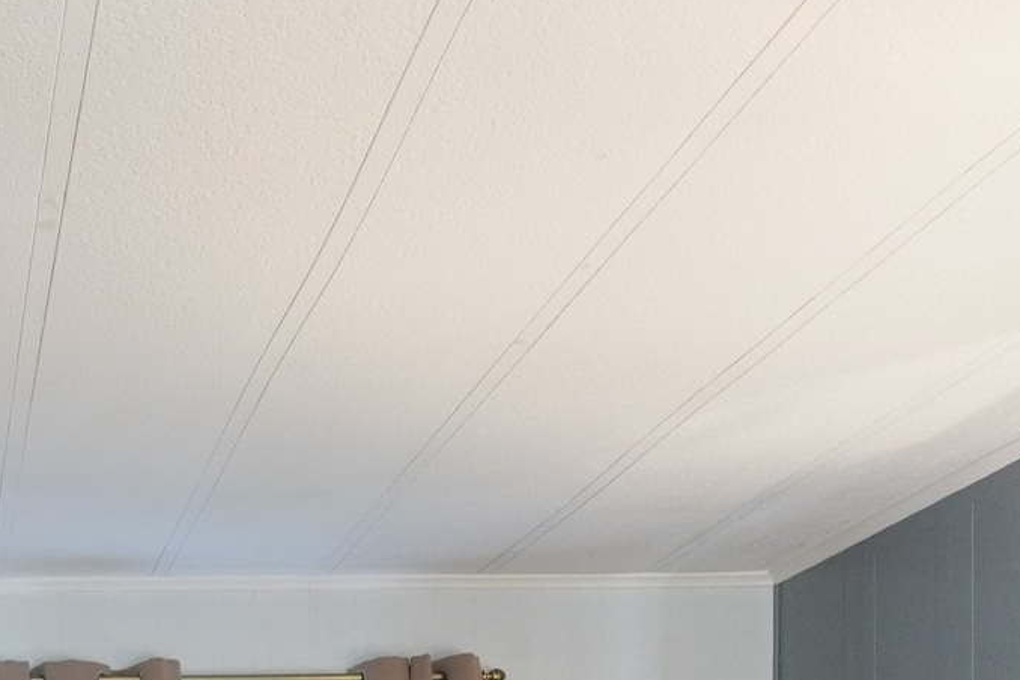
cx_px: -77
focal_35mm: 68
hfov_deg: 27.4
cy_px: 1064
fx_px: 1927
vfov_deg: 17.6
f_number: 4.5
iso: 400
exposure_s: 1/8
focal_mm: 10
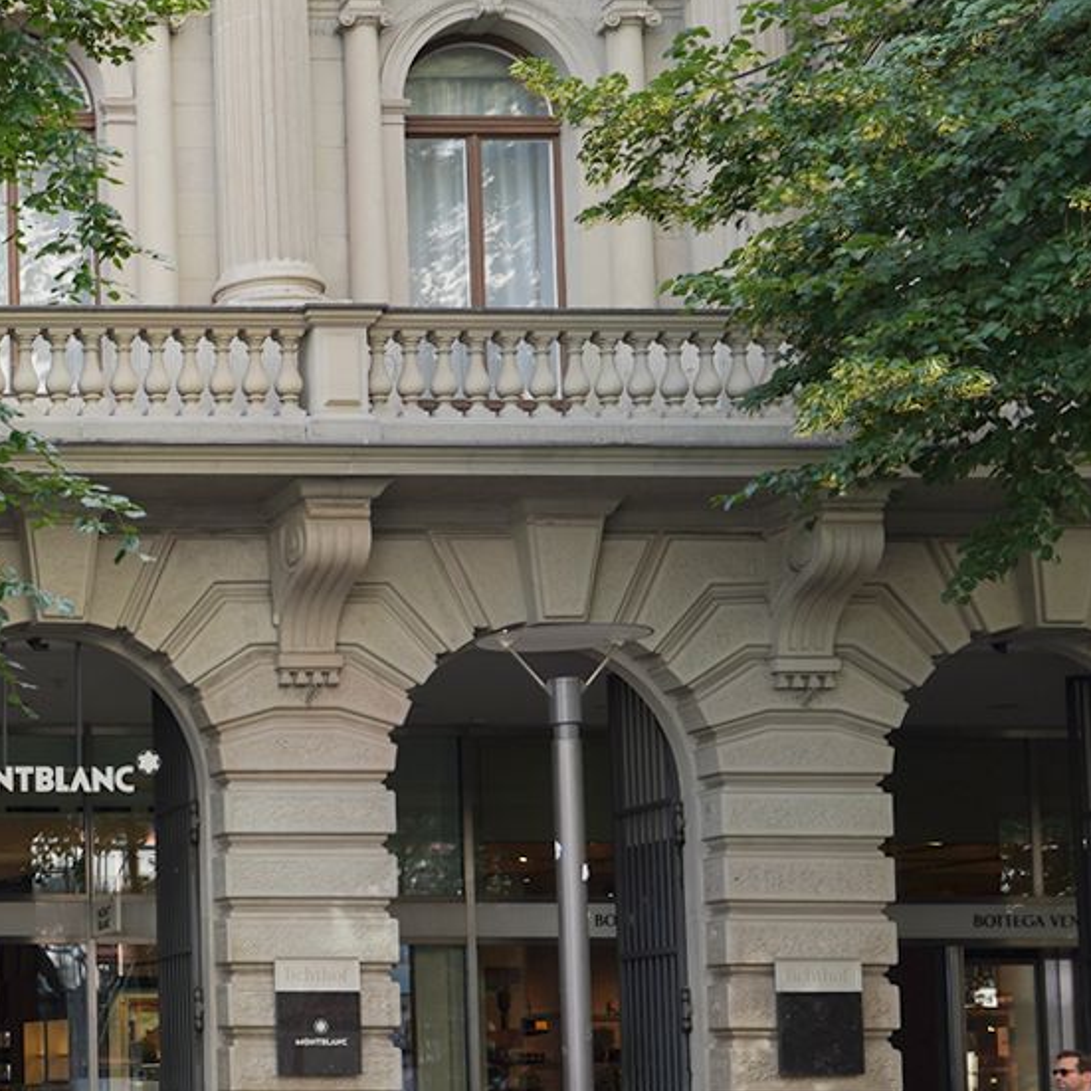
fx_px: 2639
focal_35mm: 74
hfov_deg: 19.7
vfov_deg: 23.0
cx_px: -630
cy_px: 897
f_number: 6.3
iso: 100
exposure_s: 1/100
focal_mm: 24
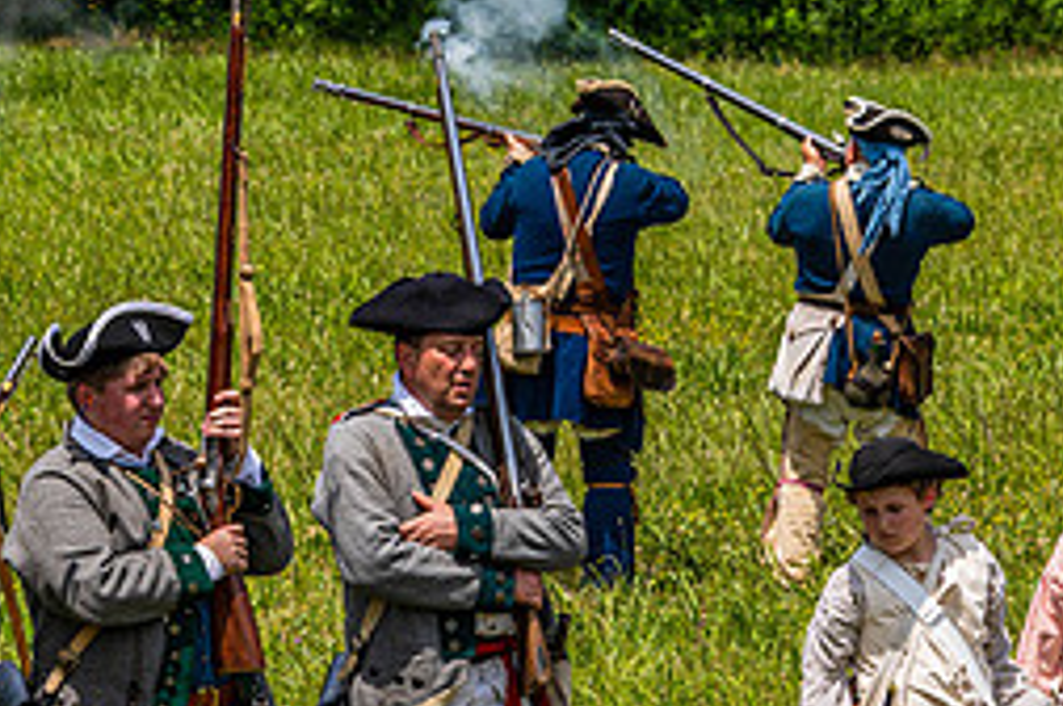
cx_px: 408
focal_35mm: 320
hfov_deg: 6.4
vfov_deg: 4.3
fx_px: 9437
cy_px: 574
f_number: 8
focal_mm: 100
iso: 80
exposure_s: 1/200
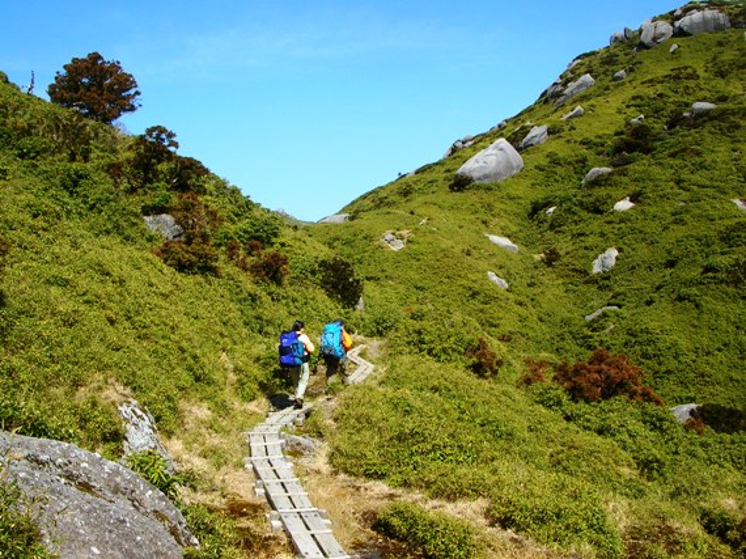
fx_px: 754
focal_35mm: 35
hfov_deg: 52.6
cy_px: 280
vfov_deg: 40.7
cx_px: 373
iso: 50
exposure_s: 1/244
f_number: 5.6
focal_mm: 5.8
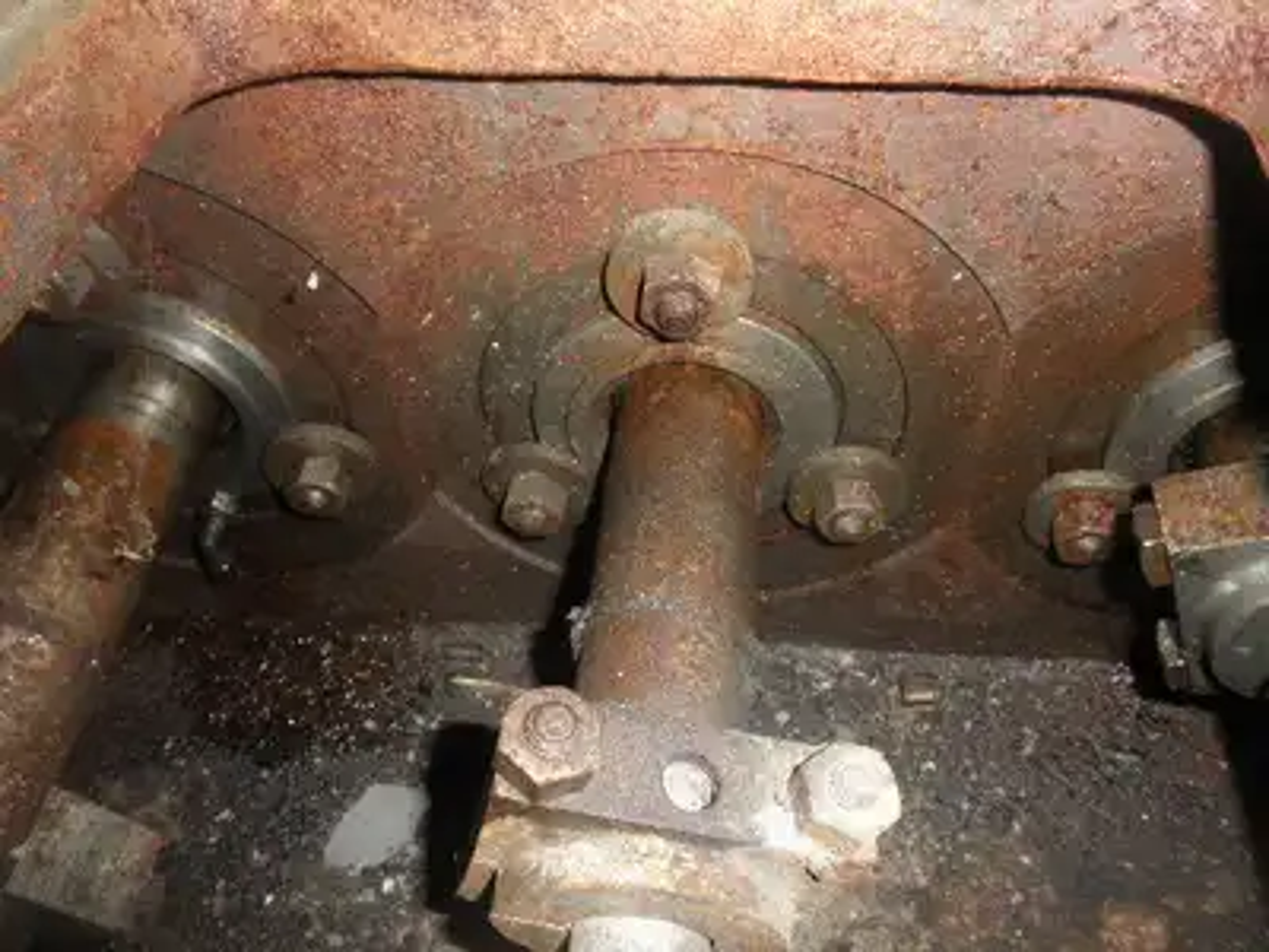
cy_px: 476
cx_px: 634
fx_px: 1026
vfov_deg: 49.7
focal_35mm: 28
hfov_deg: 63.4
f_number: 3
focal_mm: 5
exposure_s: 1/30
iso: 200
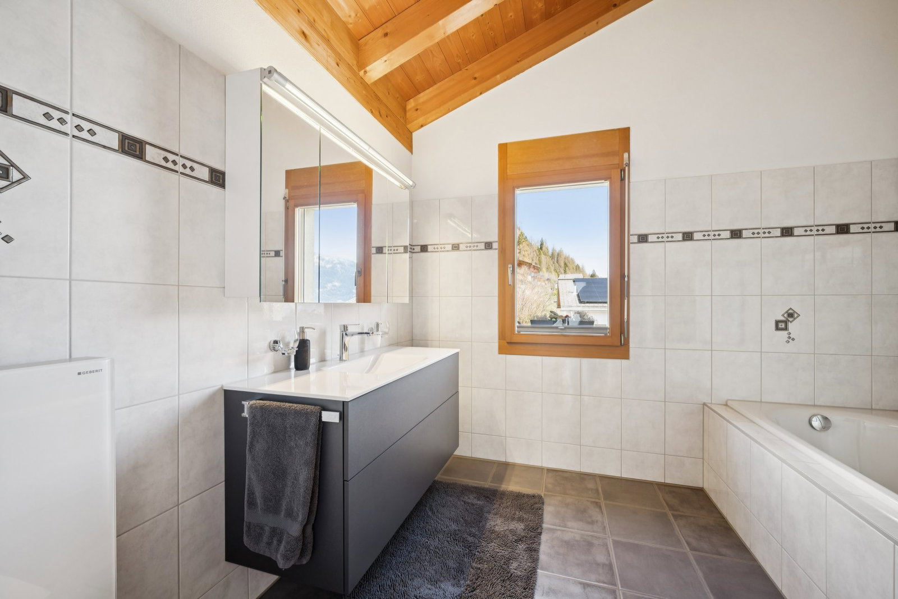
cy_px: 300
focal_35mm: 14
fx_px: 349
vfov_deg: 81.2
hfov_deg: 104.2
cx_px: 449
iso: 200
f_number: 9
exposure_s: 1/4
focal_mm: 14
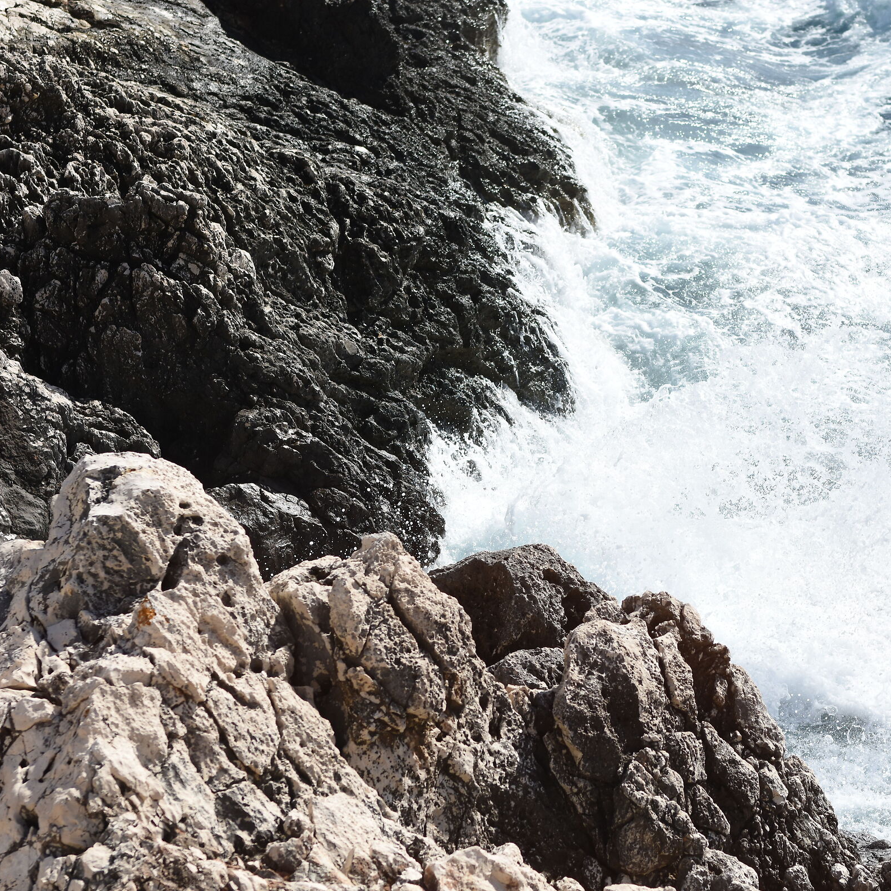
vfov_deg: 10.7
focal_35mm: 164
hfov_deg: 10.7
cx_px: 634
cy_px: 447
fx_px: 4765
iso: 250
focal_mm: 85
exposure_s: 1/8000
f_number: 2.8
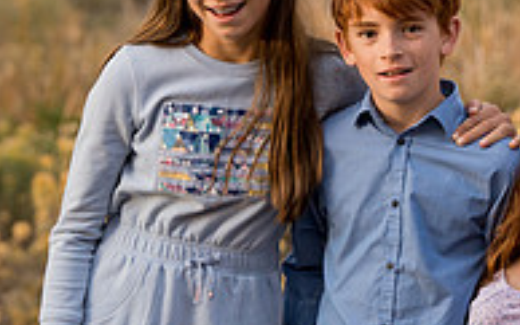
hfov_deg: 8.1
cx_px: 576
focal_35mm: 256
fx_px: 3626
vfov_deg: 5.1
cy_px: 4
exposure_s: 1/250
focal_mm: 84
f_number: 3.5
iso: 640
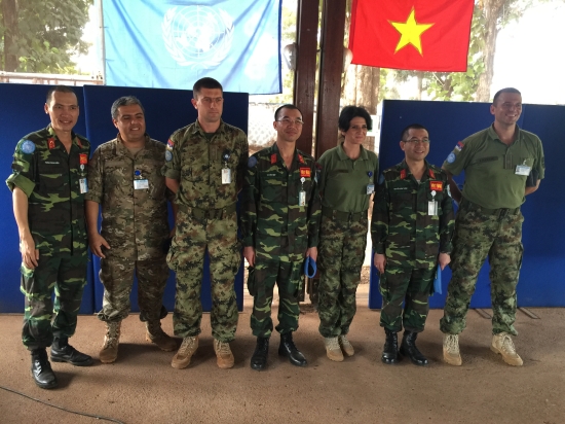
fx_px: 473
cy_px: 212
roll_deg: -4.1
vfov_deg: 48.2
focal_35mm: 29
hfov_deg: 61.7
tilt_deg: -10.6
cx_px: 282
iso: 64
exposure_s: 1/15
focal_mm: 4.15
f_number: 2.2
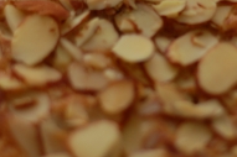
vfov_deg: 7.7
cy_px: 32
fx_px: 1164
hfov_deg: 11.6
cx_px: 130
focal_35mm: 177
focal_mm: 50
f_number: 2
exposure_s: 1/15
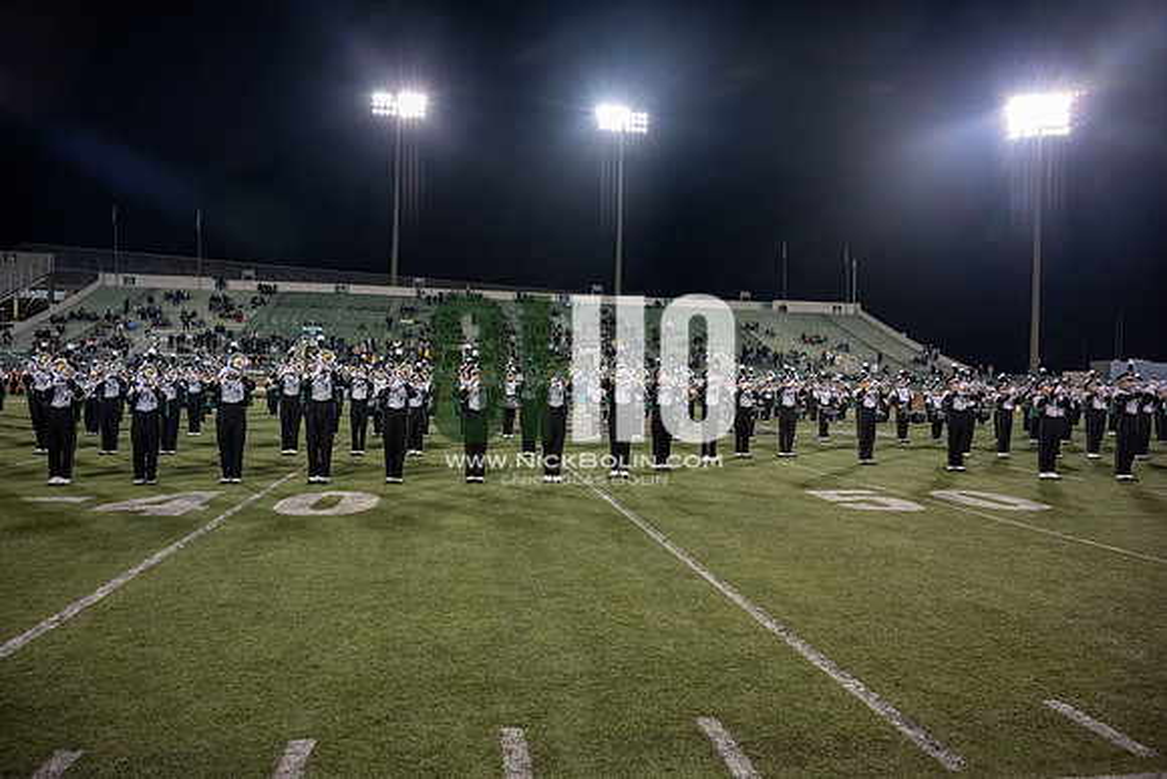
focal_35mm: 24
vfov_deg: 53.2
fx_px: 778
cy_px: 390
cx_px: 584
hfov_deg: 73.7
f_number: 4
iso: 2000
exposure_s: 1/500
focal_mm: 24
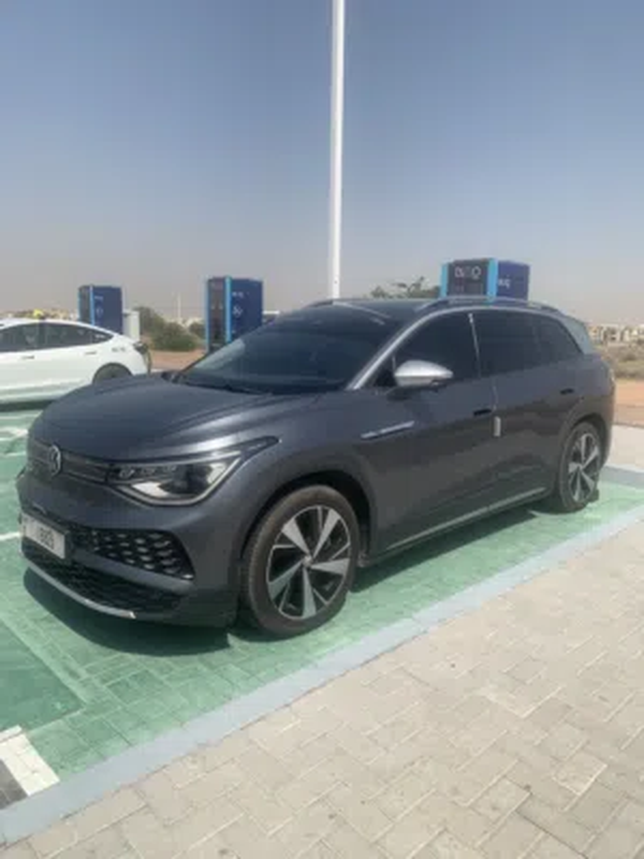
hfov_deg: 53.1
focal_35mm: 26
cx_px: 322
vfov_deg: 67.3
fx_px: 645
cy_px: 430
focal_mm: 4.25
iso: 25
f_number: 1.8
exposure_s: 1/3289
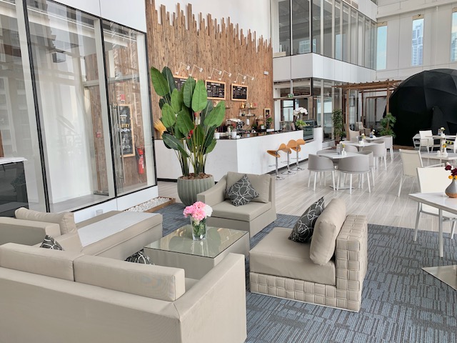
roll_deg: +2.8
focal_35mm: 26
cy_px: 172
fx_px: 343
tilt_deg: -7.2
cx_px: 228
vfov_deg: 53.1
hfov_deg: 67.3
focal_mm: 4.25
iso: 25
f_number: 1.8
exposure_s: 1/126
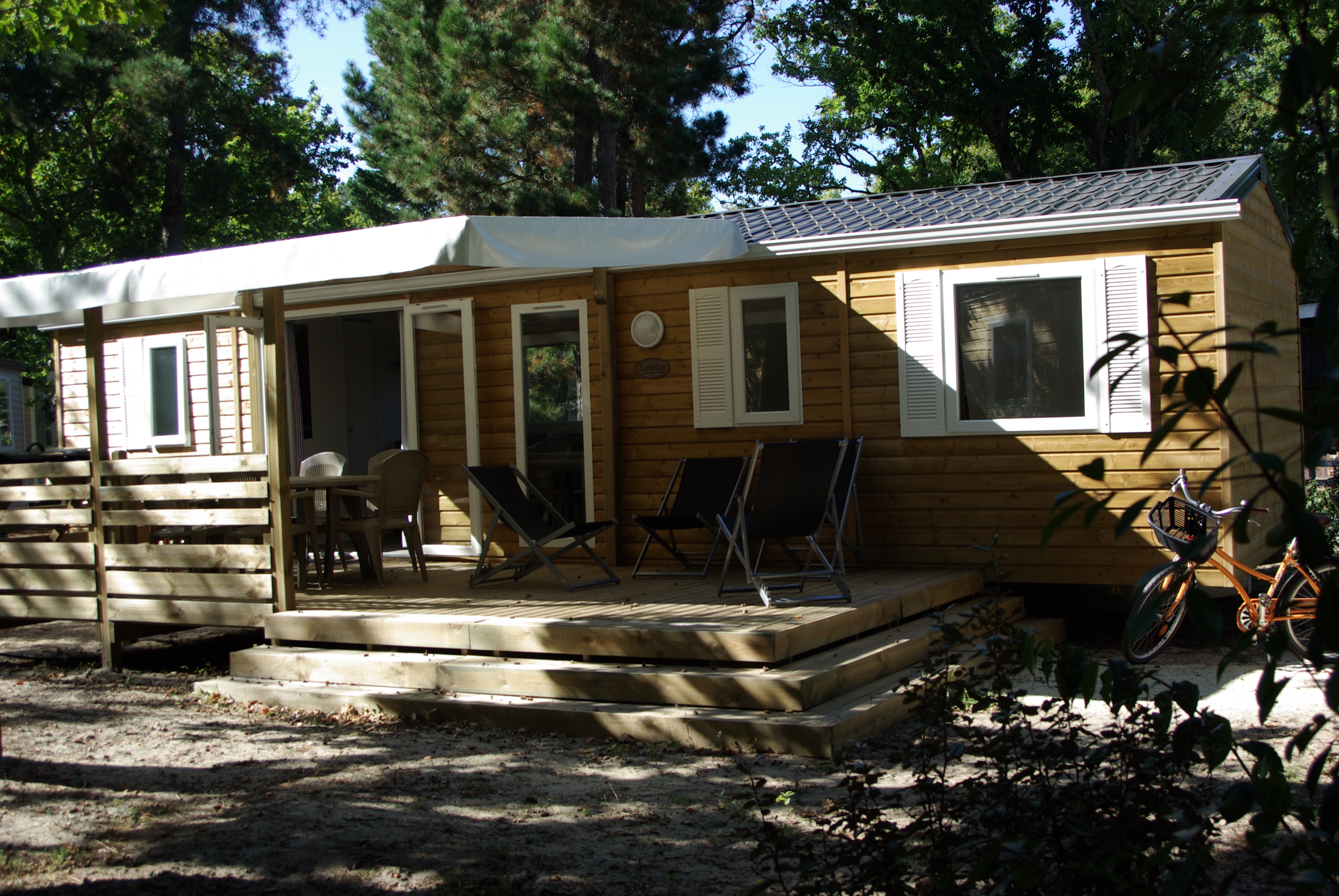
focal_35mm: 42
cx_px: 670
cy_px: 448
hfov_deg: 46.3
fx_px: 1564
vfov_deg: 32.0
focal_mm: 28
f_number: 6.7
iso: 100
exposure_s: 1/125
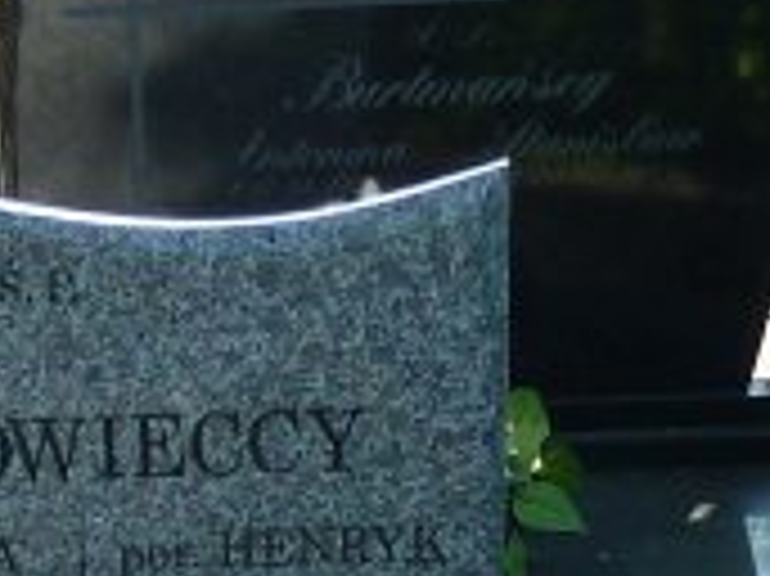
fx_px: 3334
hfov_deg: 13.0
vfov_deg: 8.8
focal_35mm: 150
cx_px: 54
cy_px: 1444
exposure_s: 1/125
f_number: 4
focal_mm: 4.1
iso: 80
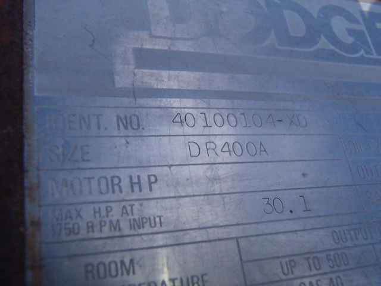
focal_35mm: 37
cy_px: 143
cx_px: 190
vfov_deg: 38.7
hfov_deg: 50.1
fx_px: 407
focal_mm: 6.64
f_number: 13
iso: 800
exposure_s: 1/400
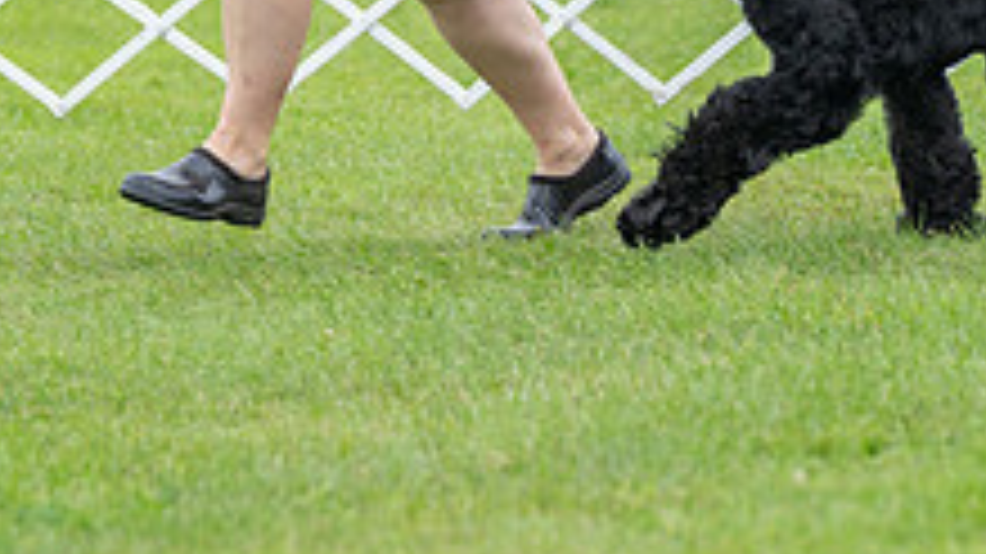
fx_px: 10898
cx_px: 531
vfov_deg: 2.9
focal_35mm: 417
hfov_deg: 5.2
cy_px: -277
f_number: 4
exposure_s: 1/800
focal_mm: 150
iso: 400
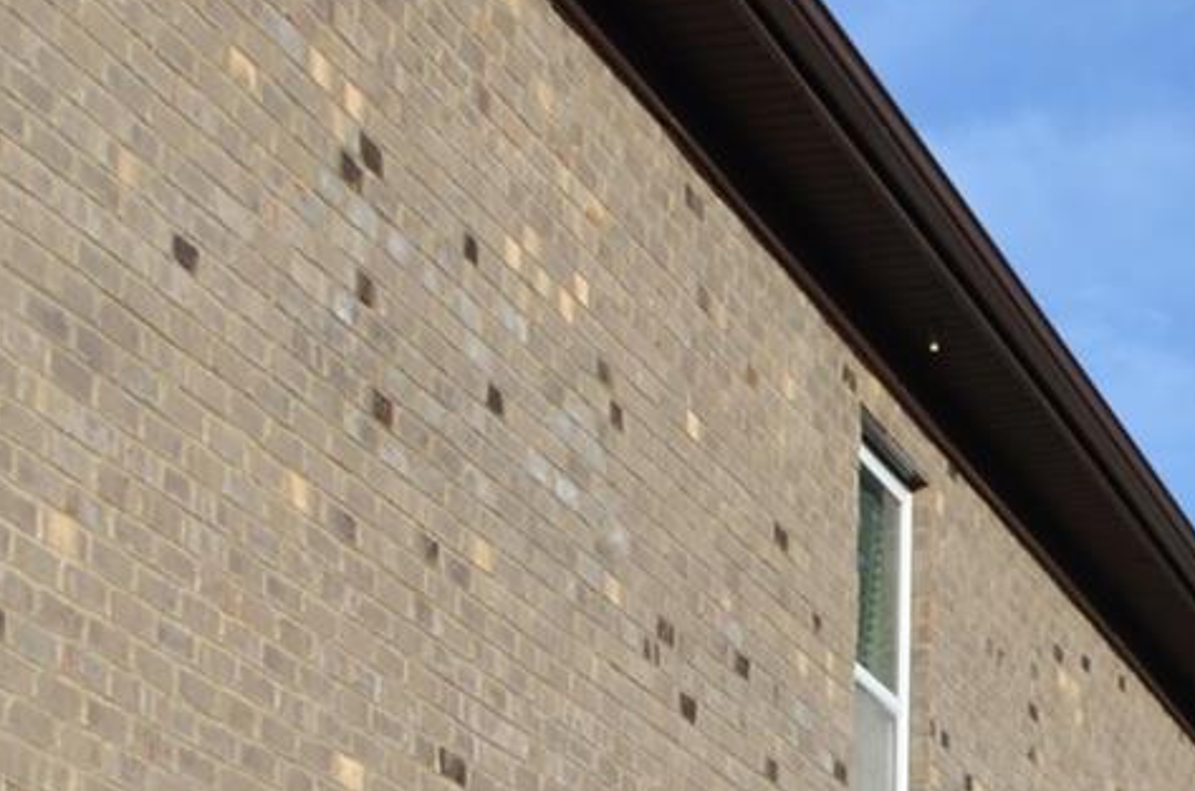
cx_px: 222
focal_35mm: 117
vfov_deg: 11.1
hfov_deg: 17.4
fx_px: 3875
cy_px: 1233
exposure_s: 1/250
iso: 110
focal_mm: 18
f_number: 8
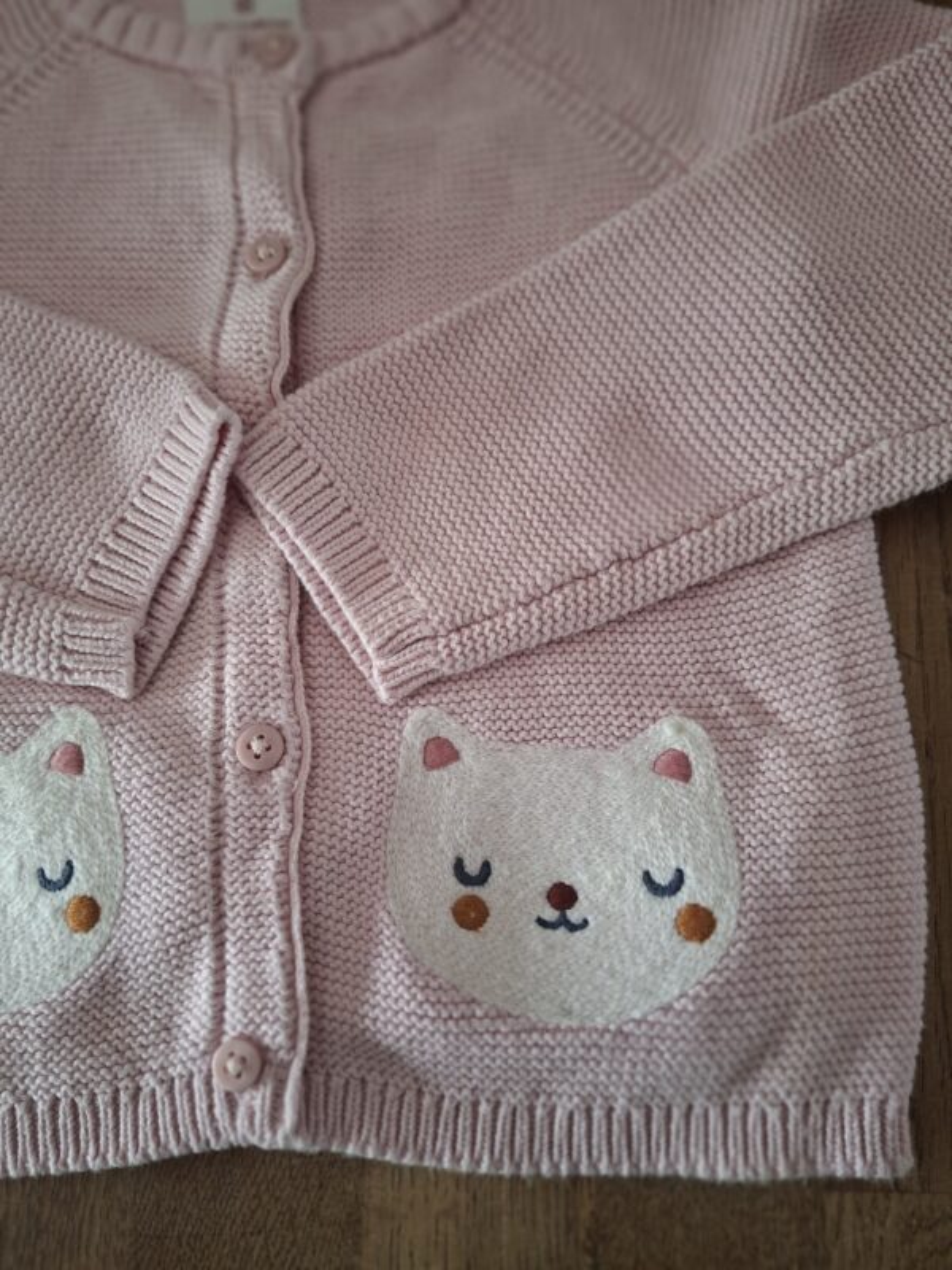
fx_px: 843
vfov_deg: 73.9
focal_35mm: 23
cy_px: 635
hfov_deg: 58.9
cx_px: 476
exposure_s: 1/50
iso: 250
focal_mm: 5.54
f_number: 1.8
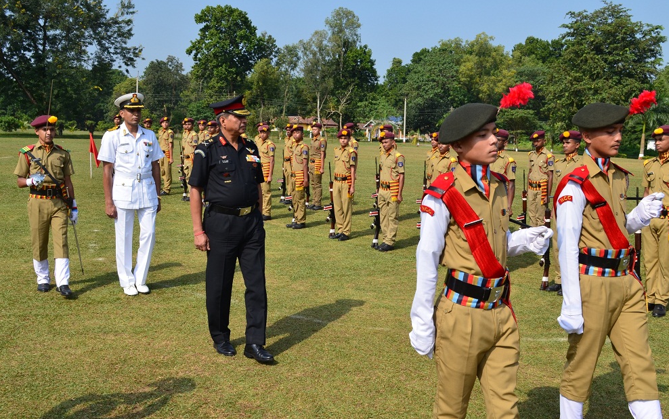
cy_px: 200
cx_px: 332
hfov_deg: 52.7
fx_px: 675
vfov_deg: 34.5
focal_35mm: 37
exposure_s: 1/250
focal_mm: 24
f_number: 10
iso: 200
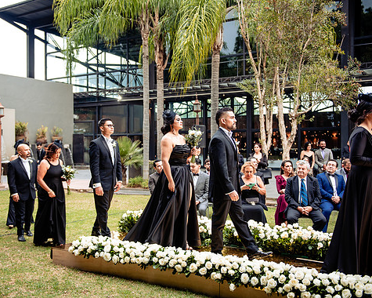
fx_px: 429
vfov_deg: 38.2
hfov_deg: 46.8
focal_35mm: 39
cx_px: 168
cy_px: 147
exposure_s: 1/160
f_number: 2.8
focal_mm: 34
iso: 320
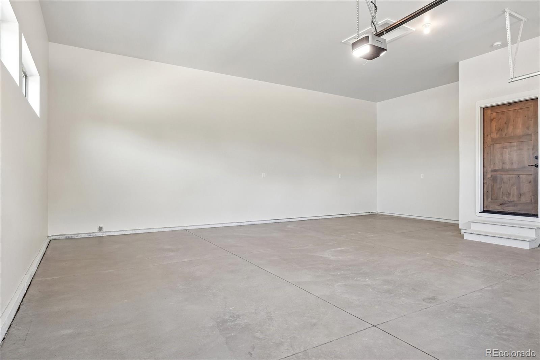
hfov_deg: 85.4
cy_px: 180
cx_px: 270
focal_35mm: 20
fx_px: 292
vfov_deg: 63.2
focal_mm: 13
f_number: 8
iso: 320
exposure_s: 1/15
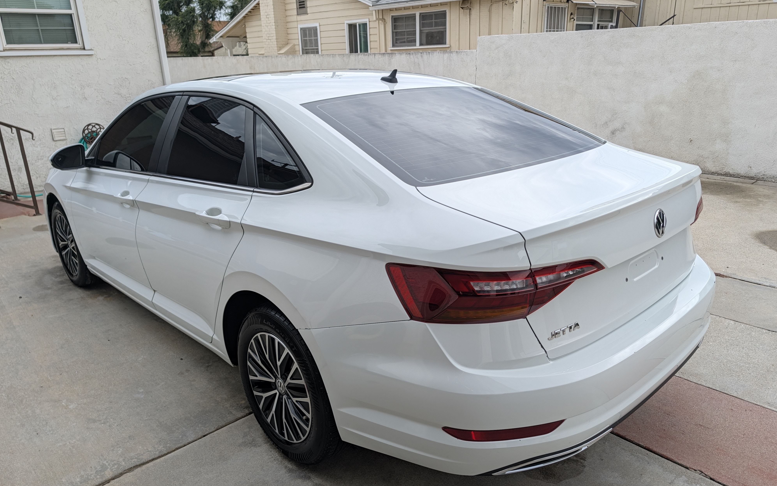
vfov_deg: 47.6
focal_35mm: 26
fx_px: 551
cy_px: 250
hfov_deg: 70.4
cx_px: 388
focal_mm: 6.9
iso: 24
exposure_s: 1/948
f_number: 1.68
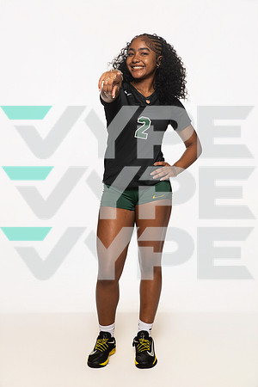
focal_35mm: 58
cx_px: 129
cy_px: 194
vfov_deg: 34.5
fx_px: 623
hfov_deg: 23.4
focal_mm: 58
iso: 800
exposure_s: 1/320
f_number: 7.1
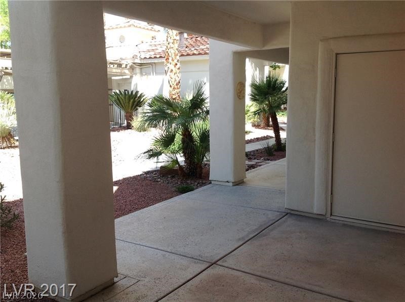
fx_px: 409
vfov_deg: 40.6
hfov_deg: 52.7
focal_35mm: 35
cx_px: 202
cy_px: 151
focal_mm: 4.28
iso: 50
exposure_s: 1/570
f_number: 2.4
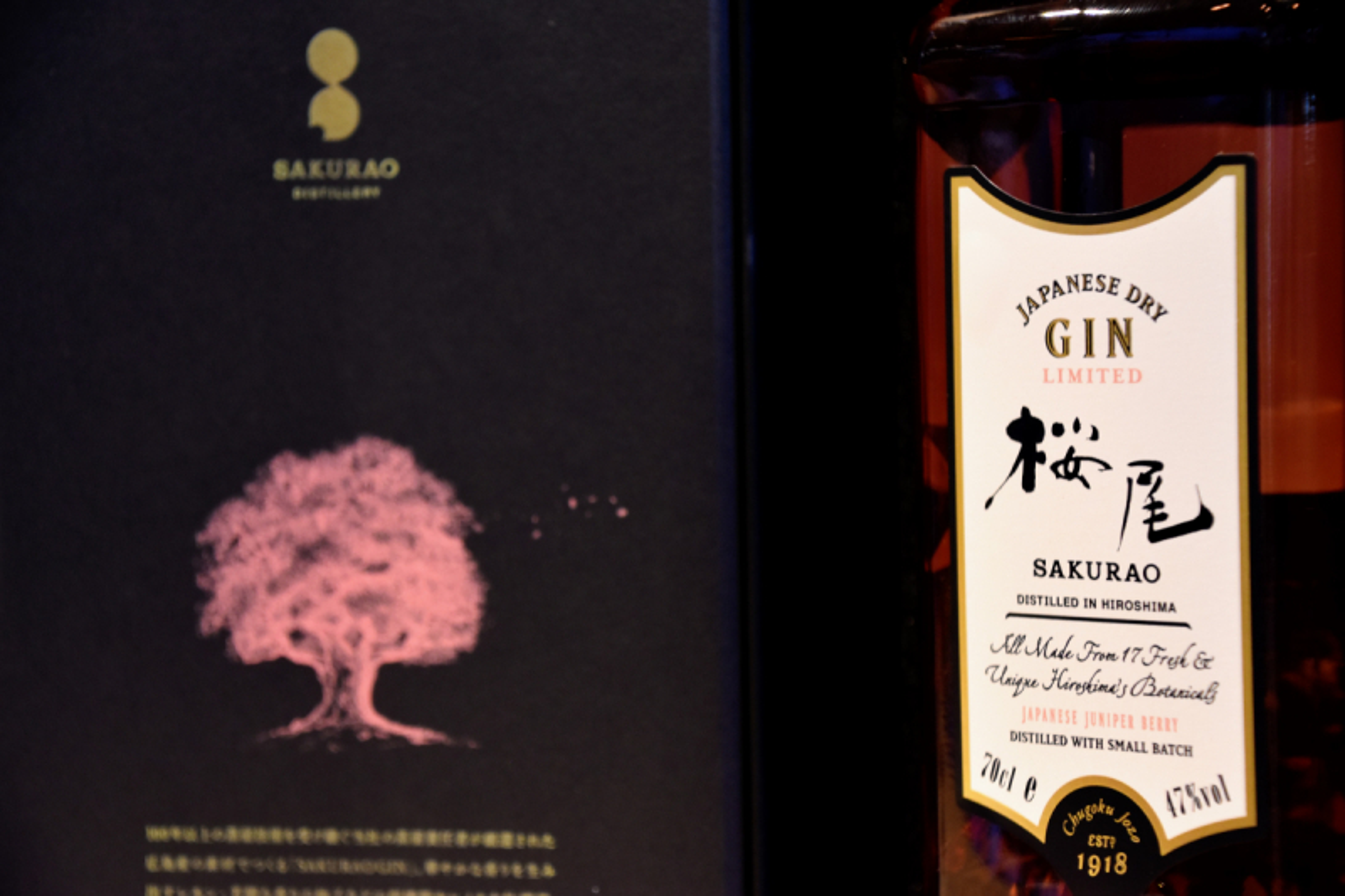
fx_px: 4202
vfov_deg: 12.2
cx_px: 672
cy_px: 448
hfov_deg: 18.2
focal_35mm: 112
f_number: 5
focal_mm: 75
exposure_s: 1/125
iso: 900
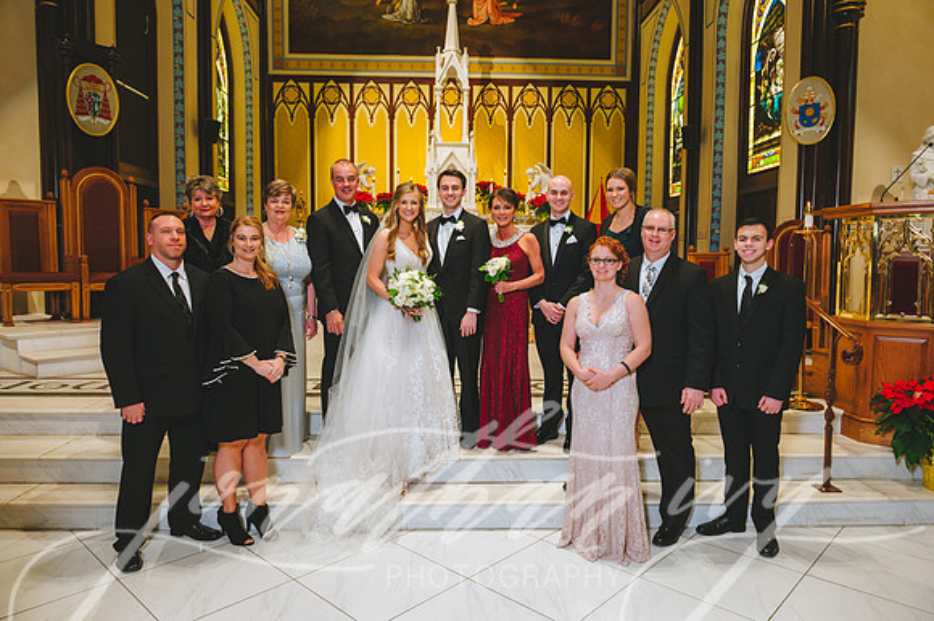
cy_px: 310
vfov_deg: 53.1
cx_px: 467
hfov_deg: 73.8
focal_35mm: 24
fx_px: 622
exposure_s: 1/160
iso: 1600
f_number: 5
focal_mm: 24
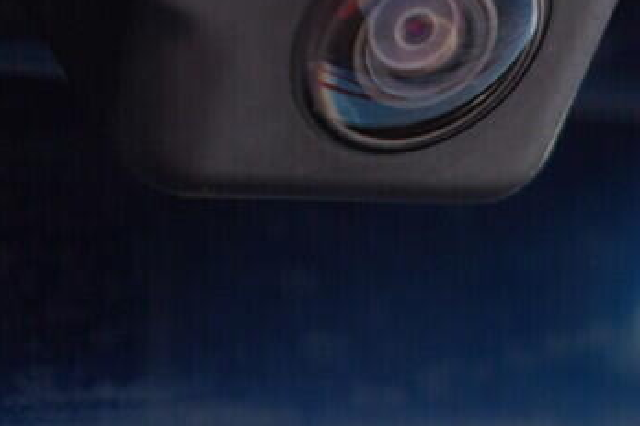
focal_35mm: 149
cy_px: 6
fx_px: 2649
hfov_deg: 13.8
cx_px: 406
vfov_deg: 9.2
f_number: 2.8
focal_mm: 24
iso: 125
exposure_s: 1/40
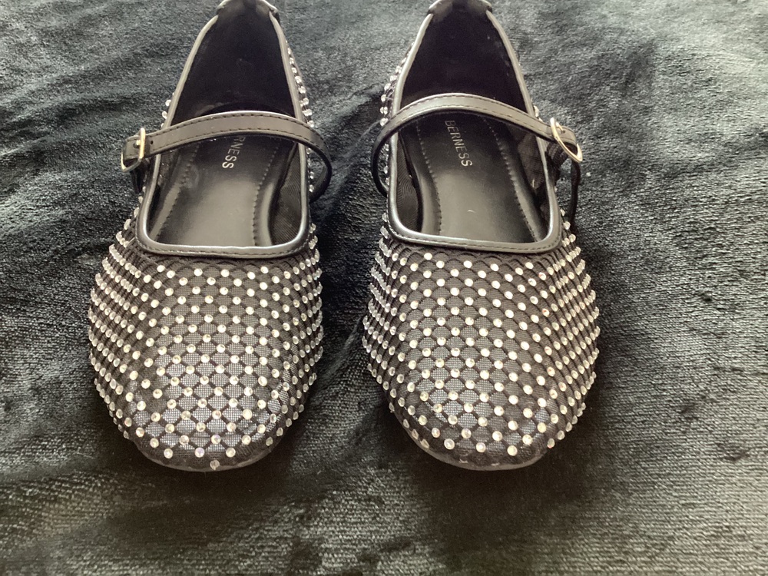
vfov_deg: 45.4
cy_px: 288
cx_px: 384
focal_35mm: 31
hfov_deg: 58.4
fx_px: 688
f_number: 2.4
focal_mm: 3.3
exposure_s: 1/30
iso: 500
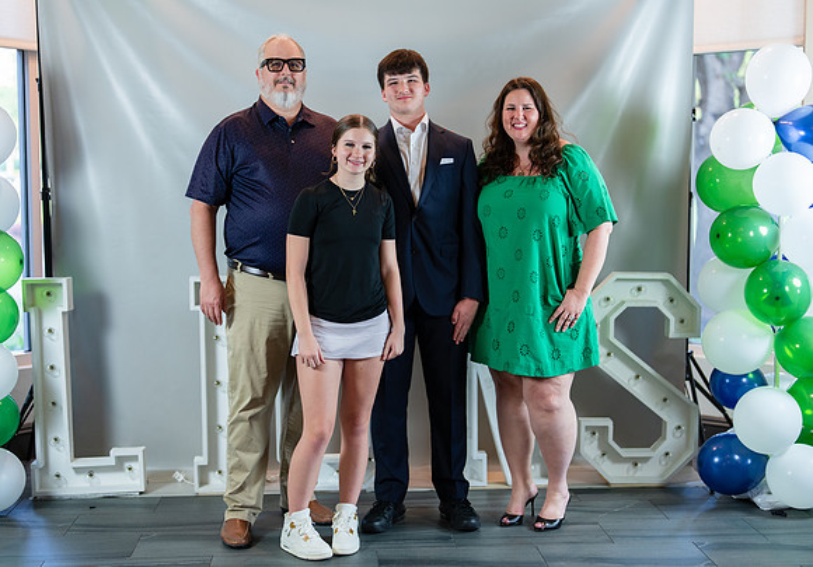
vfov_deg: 26.7
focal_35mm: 52
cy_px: 283
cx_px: 426
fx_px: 1196
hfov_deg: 37.5
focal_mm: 50
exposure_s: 1/320
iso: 500
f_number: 1.2
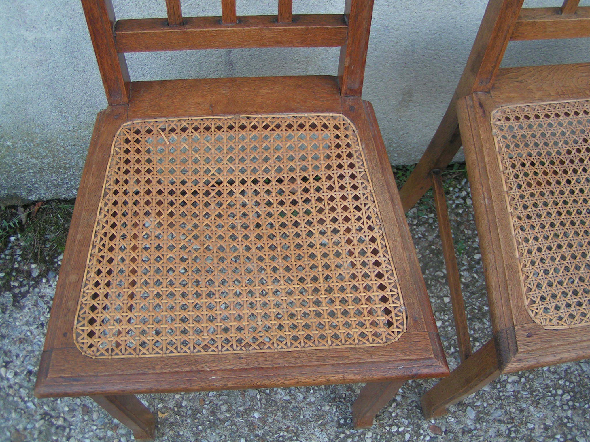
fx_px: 648
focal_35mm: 38
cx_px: 295
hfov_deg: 49.0
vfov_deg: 37.7
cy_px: 221
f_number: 2.8
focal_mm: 5.8
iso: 50
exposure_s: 1/60
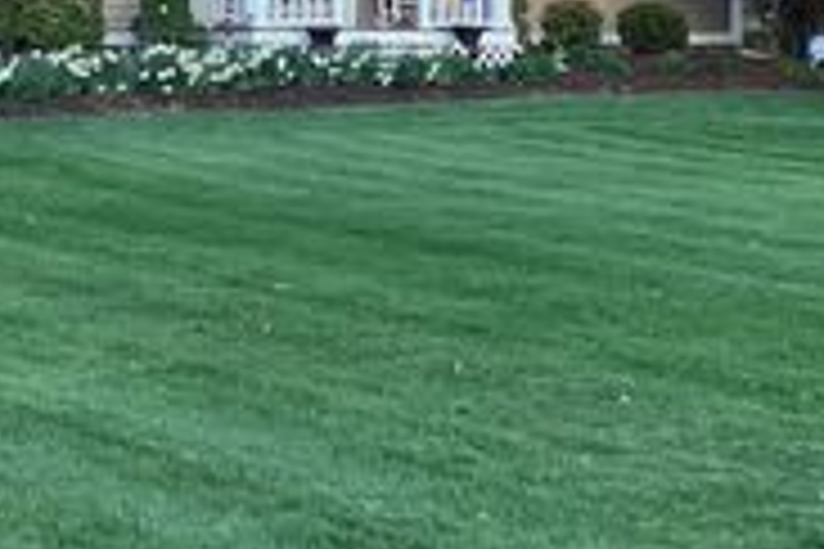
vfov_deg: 14.5
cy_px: -259
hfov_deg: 22.8
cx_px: 176
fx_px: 2014
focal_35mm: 88
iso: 40
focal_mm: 3.3
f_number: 2.4
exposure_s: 1/120
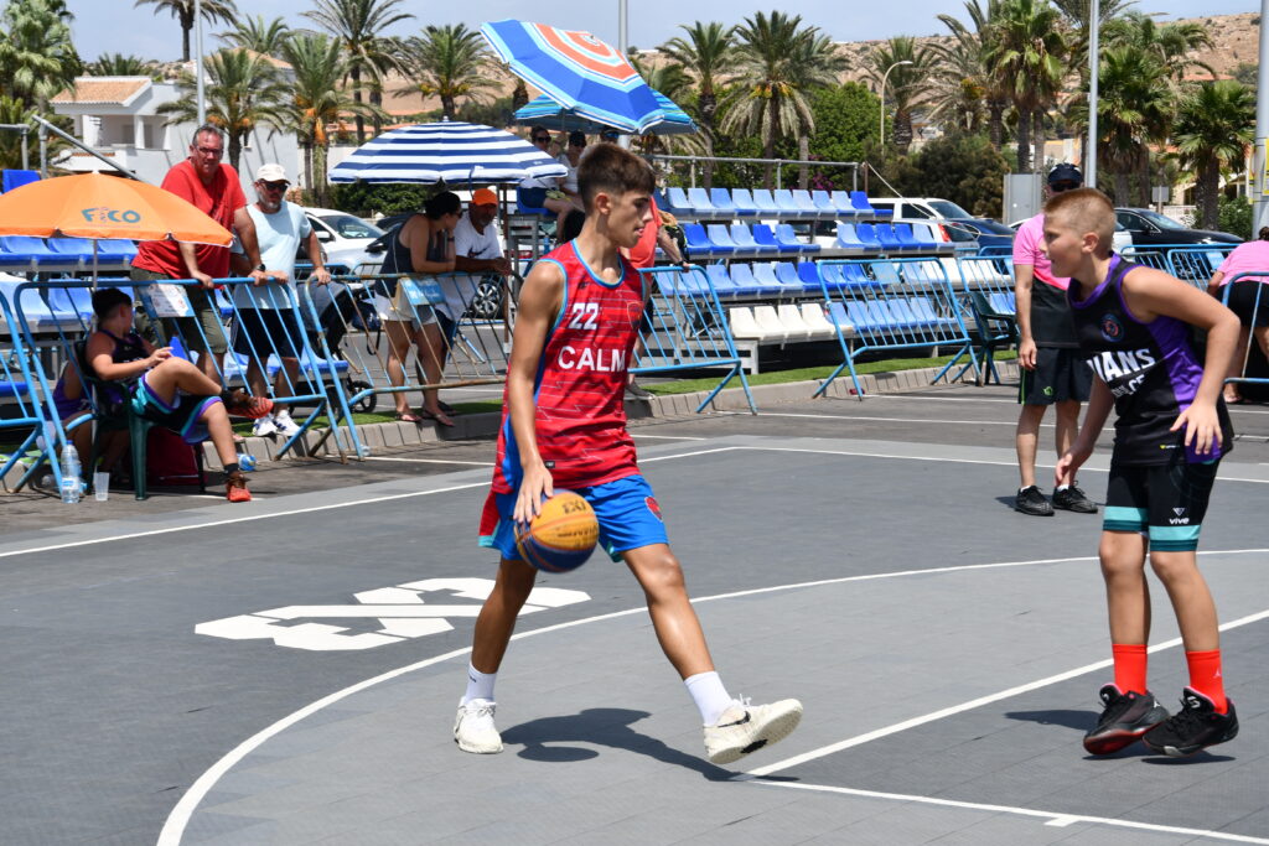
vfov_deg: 15.7
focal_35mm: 87
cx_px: 634
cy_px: 423
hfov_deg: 23.4
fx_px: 3067
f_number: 9
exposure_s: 1/320
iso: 100
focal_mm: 58
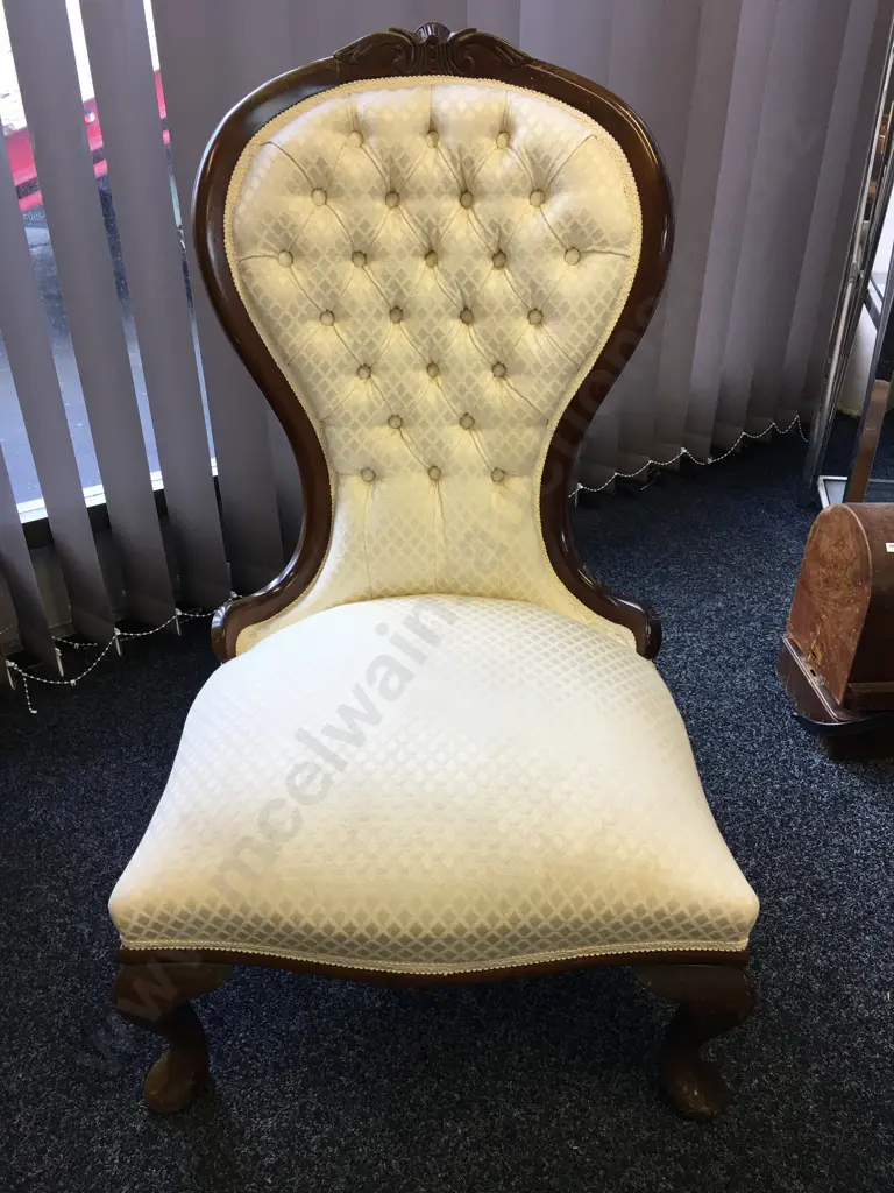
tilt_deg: -31.8
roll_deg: -1.3
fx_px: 999
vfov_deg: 61.7
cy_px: 596
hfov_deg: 48.2
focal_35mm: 29
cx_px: 447
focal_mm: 4.15
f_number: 2.2
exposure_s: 1/33
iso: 32
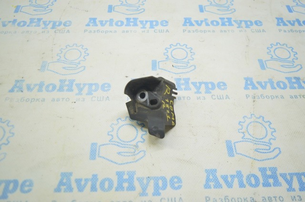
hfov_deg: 62.0
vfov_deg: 43.5
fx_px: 254
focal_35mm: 30
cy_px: 101
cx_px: 152
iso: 400
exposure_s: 1/40
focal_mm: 20
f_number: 3.8
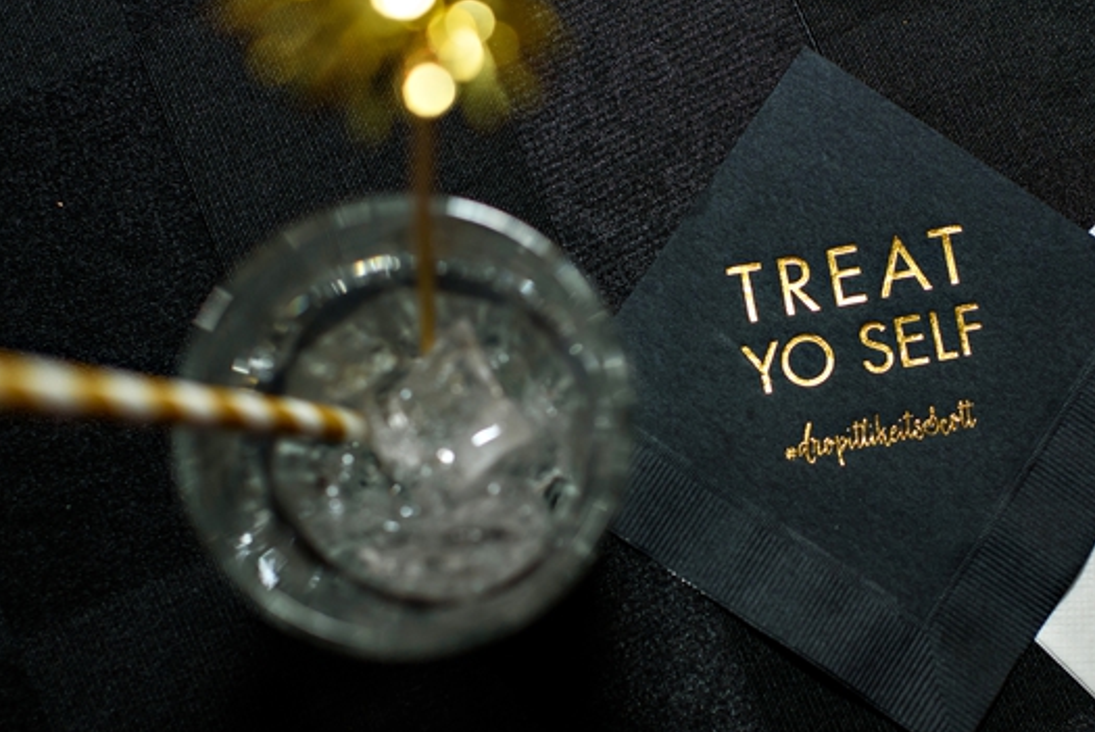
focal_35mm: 60
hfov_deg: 33.0
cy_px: 360
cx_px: 743
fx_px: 1826
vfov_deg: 22.7
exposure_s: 1/200
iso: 640
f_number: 2.8
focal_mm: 35
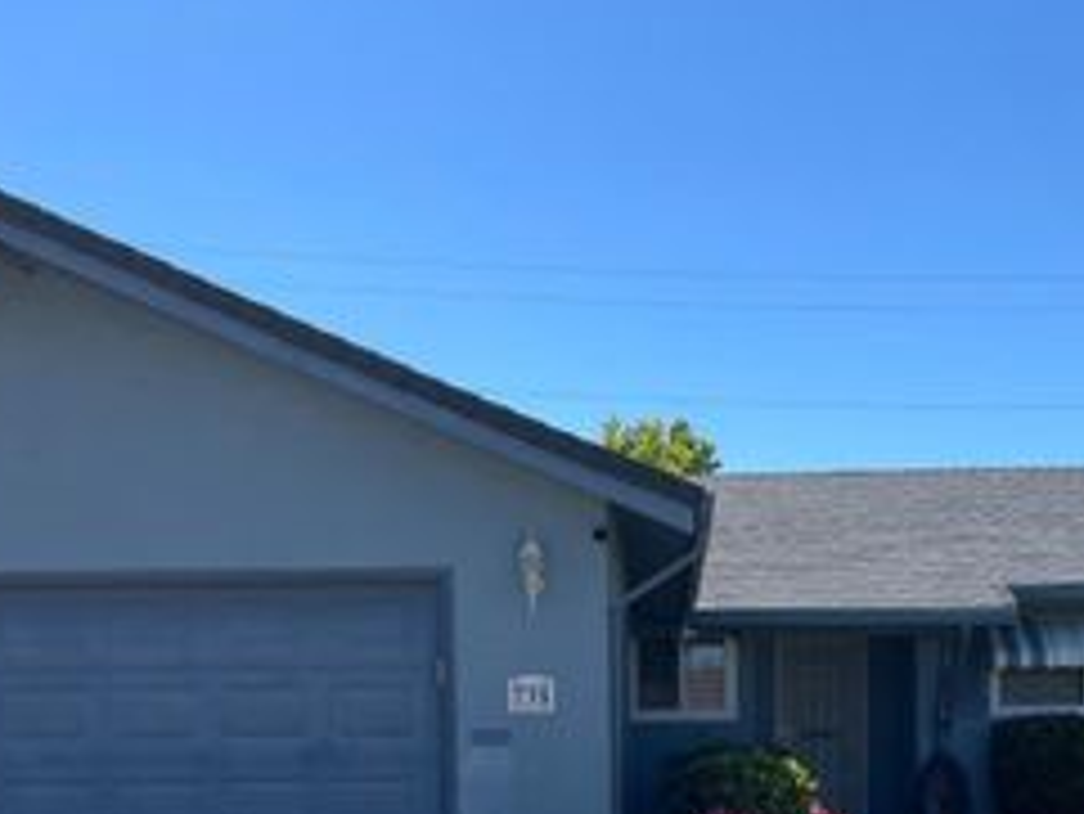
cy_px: 789
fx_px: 1692
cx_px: 625
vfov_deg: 25.9
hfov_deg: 35.5
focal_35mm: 54
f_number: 1.6
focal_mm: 4.2
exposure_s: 1/3731
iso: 32
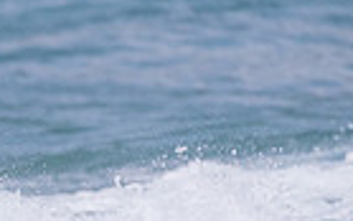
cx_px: -193
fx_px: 20413
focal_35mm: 2121
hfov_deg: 1.0
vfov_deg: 0.6
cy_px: 253
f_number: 5.6
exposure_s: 1/1250
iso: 400
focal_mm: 500
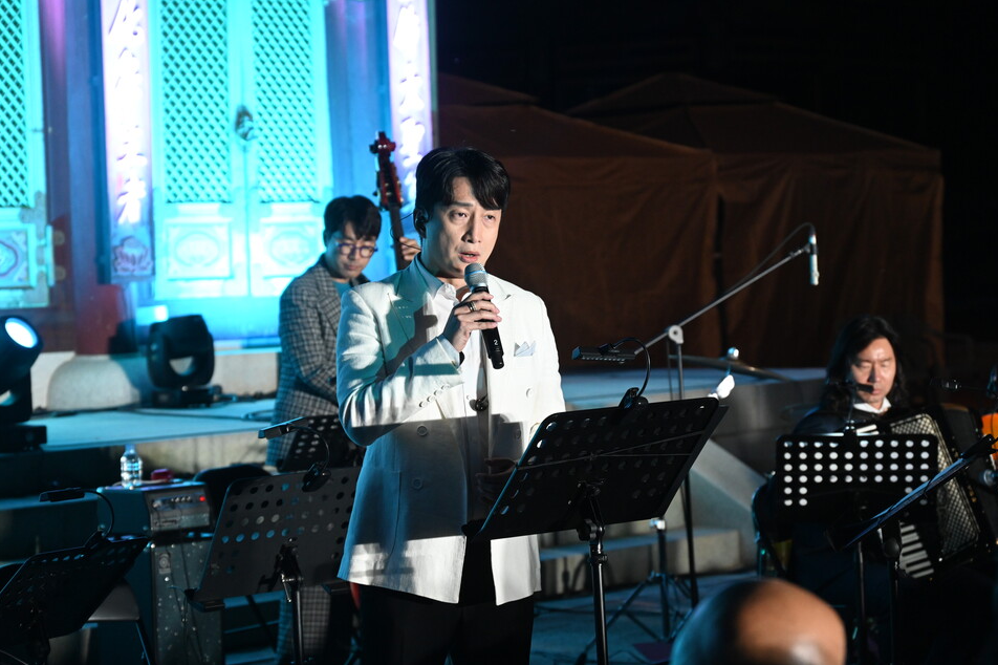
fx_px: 3214
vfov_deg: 11.8
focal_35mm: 116
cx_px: 500
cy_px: 335
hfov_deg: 17.6
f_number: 6.3
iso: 2500
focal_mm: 115
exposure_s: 1/80
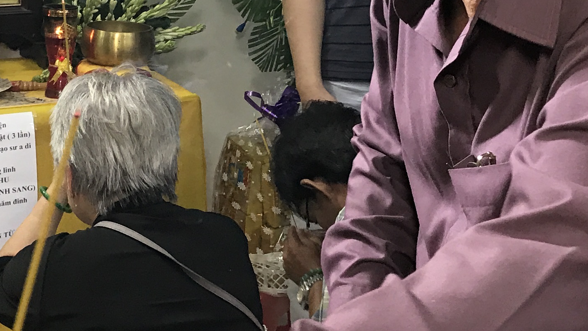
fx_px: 1356
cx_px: 235
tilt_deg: -10.1
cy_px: 37
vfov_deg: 13.8
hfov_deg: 24.4
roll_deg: +2.6
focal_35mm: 87
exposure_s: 1/25
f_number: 1.8
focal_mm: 3.99
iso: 40
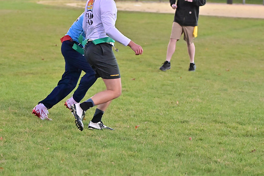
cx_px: 132
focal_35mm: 157
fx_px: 1152
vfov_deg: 8.7
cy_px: 88
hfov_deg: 13.1
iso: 6400
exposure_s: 1/500
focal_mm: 105
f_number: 4
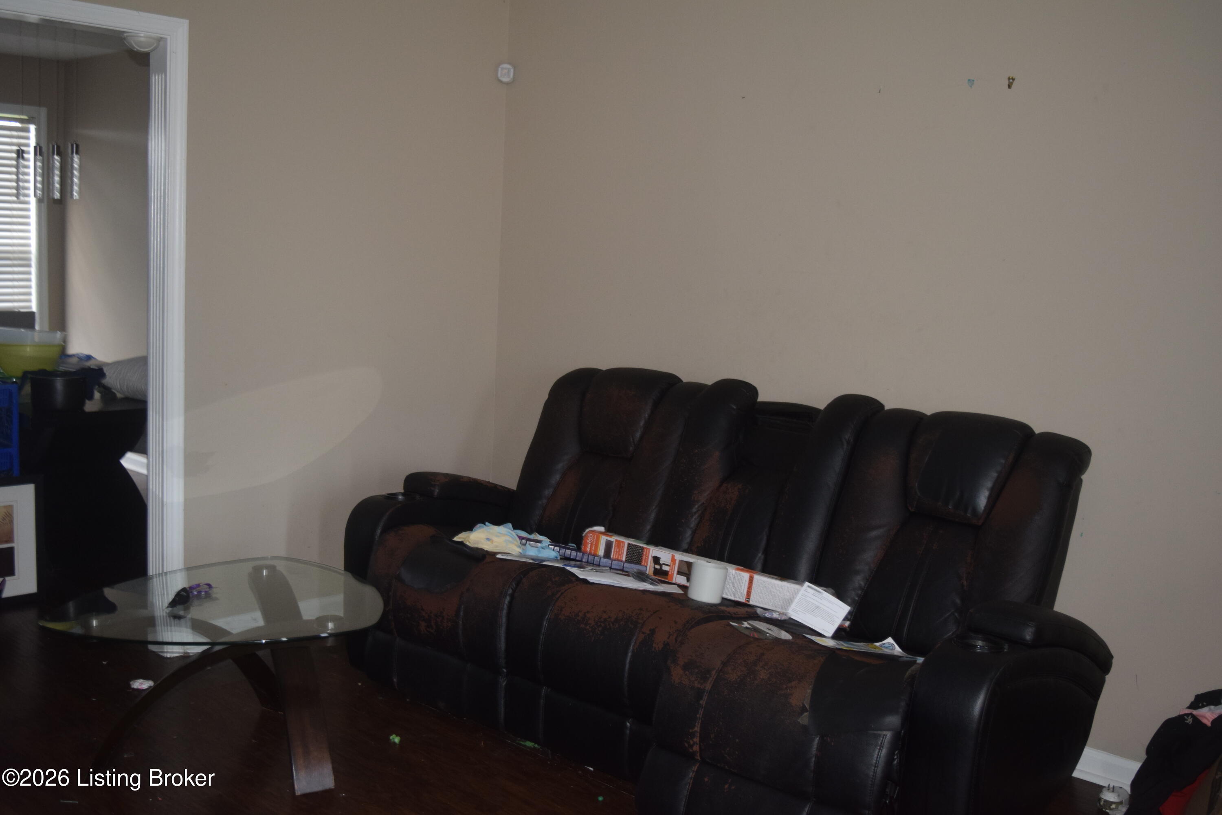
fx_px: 1222
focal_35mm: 36
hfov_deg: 53.1
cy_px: 408
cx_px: 611
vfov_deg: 36.9
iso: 800
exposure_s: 1/60
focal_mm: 24
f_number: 4
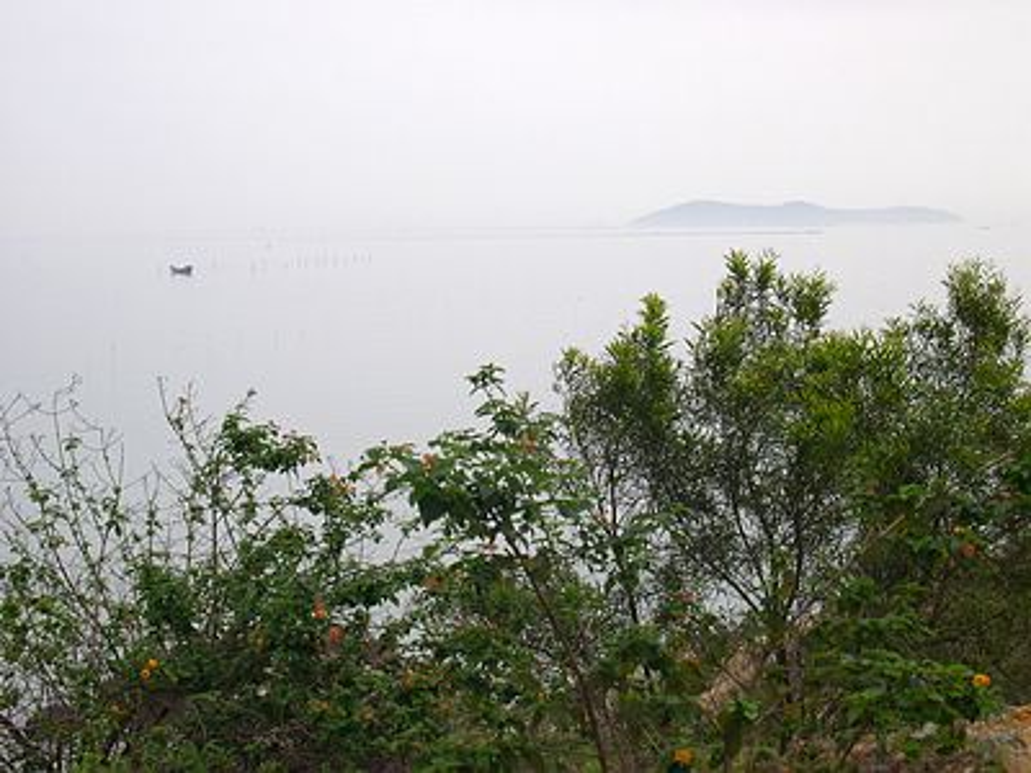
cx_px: 516
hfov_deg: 29.0
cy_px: 386
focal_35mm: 67
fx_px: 1996
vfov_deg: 21.9
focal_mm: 14.2
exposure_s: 1/156
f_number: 10
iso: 100
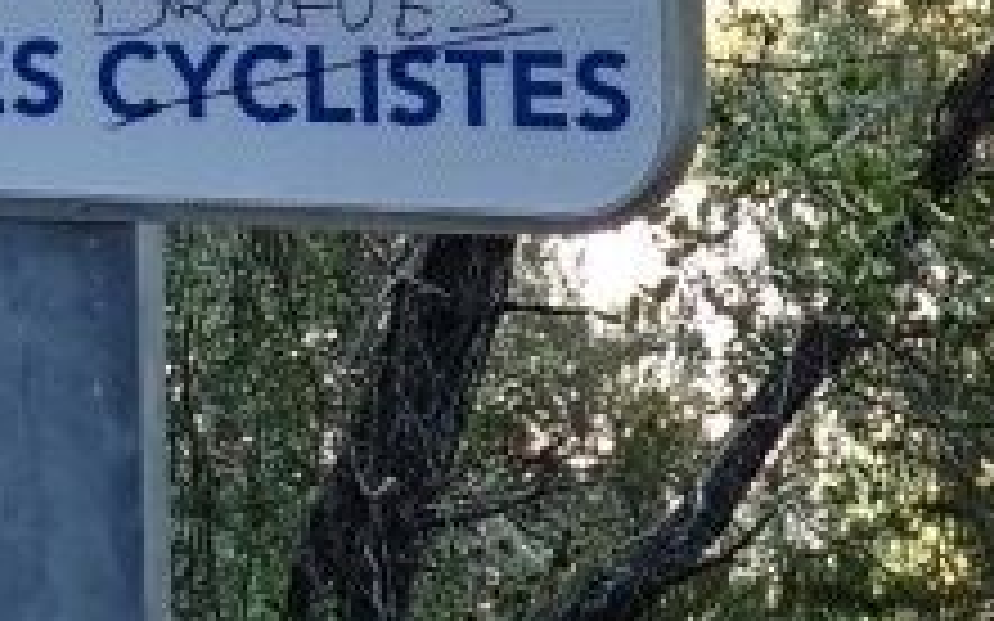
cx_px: 198
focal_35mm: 123
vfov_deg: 9.9
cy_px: -594
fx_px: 3331
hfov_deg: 16.8
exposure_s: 1/80
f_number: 2.8
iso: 100
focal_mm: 4.5
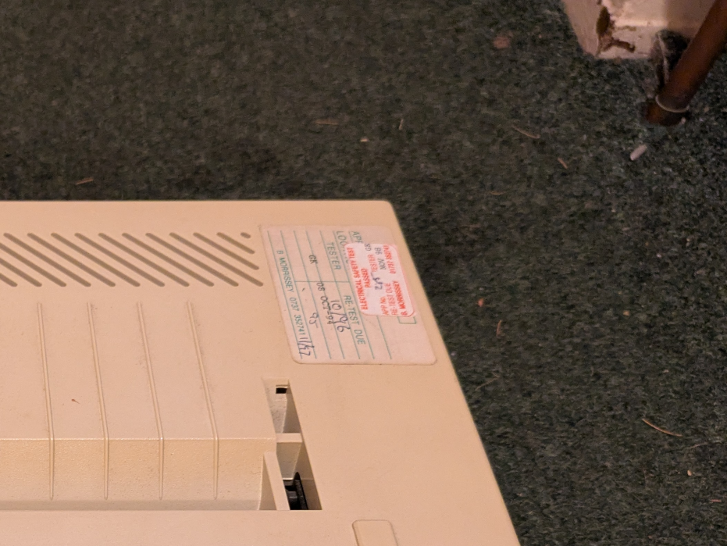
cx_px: -69
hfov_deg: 31.1
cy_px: 578
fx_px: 1156
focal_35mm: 55
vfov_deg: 25.0
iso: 691
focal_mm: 5.43
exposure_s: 1/25
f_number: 1.89
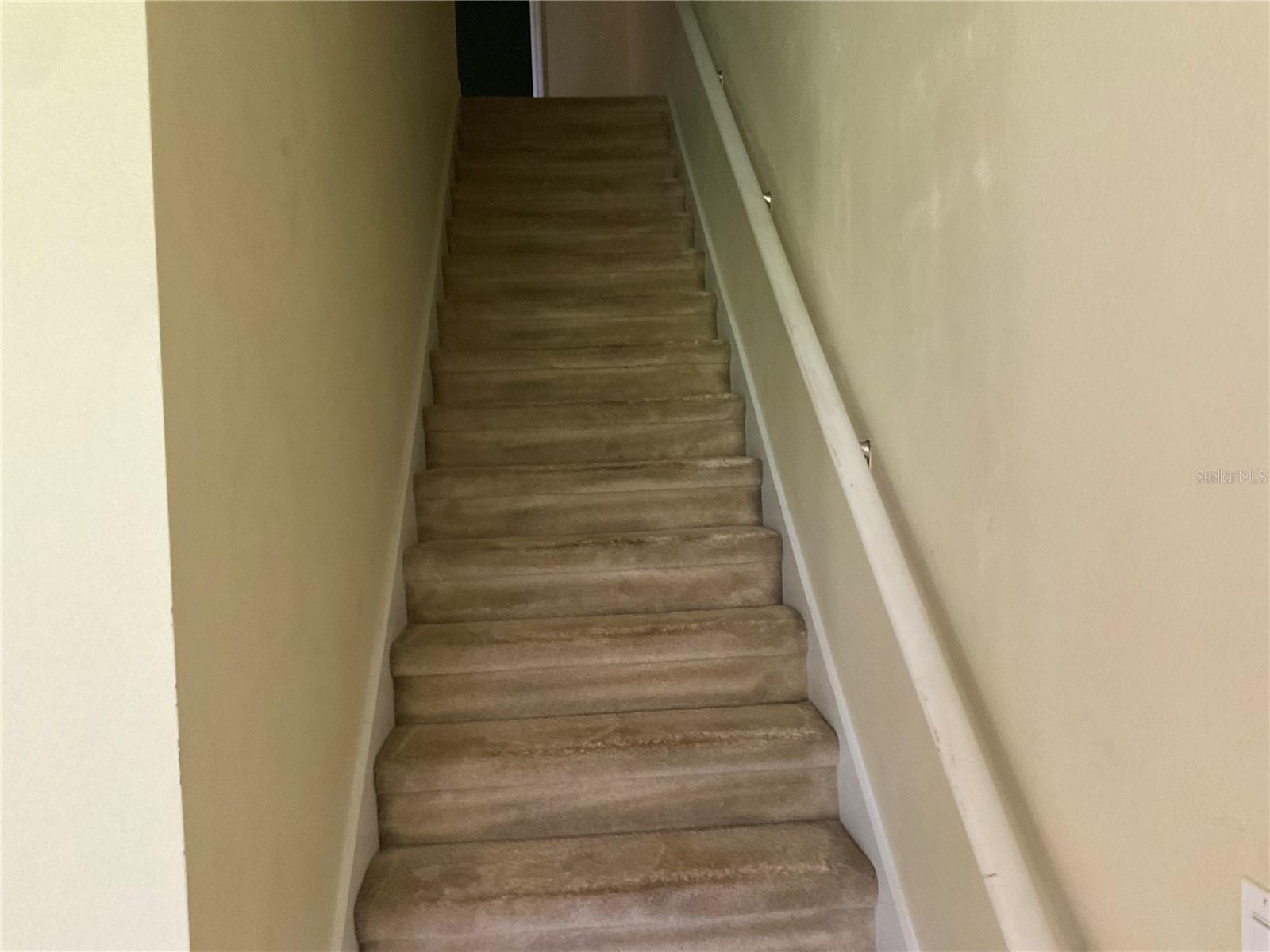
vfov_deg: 48.2
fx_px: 1064
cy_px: 476
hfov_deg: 61.7
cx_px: 635
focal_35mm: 29
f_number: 1.8
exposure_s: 1/60
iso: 200
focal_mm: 3
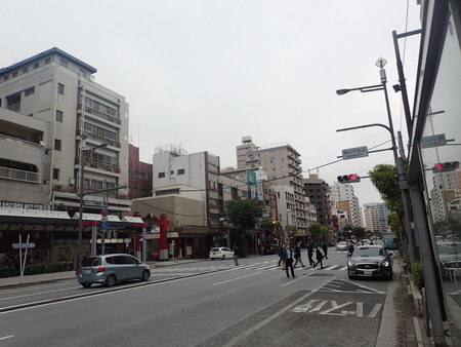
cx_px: 230
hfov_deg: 69.4
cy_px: 174
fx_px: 333
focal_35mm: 25
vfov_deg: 54.9
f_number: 8
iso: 200
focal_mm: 4.5
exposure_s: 1/200
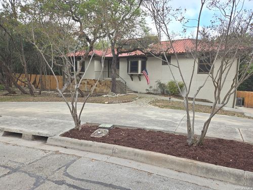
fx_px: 168
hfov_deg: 73.9
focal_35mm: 23
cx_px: 126
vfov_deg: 58.9
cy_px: 95
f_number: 1.8
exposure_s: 1/522
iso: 25
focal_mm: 5.4
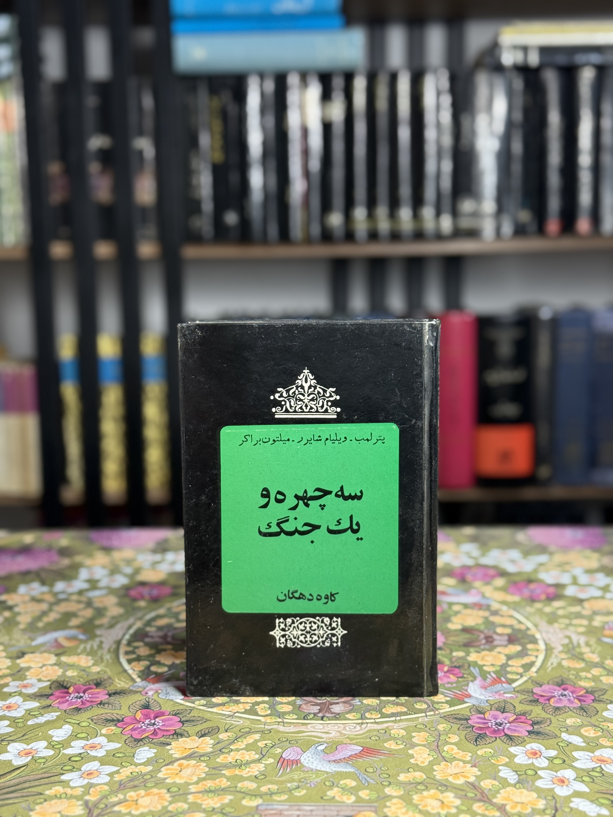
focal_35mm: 48
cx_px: 306
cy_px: 408
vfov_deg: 39.7
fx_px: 1133
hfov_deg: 30.3
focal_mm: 6.76
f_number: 1.78
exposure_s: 1/100
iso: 160
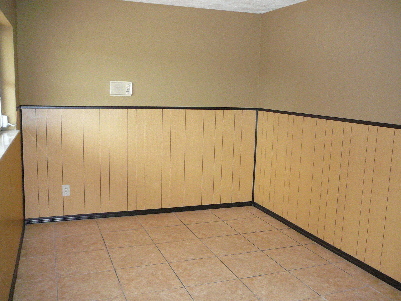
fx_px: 405
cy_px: 150
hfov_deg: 52.6
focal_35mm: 35
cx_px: 200
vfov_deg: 40.7
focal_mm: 5.2
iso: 400
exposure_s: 1/30
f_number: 2.8
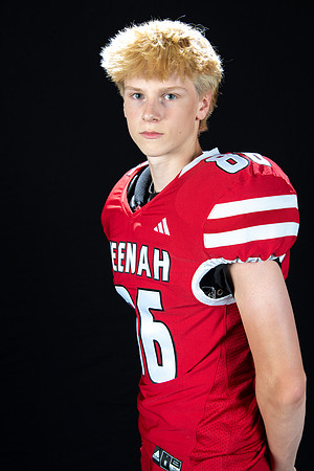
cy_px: 236
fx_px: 942
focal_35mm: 72
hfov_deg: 18.9
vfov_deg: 28.1
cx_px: 157
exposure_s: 1/160
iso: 320
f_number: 9
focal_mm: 72
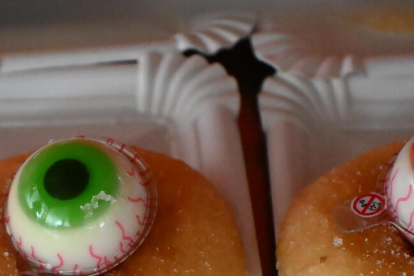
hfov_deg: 6.4
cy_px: 270
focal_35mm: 321
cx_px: 52
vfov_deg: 4.3
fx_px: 3693
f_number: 5.6
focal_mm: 100
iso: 10000
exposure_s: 1/80
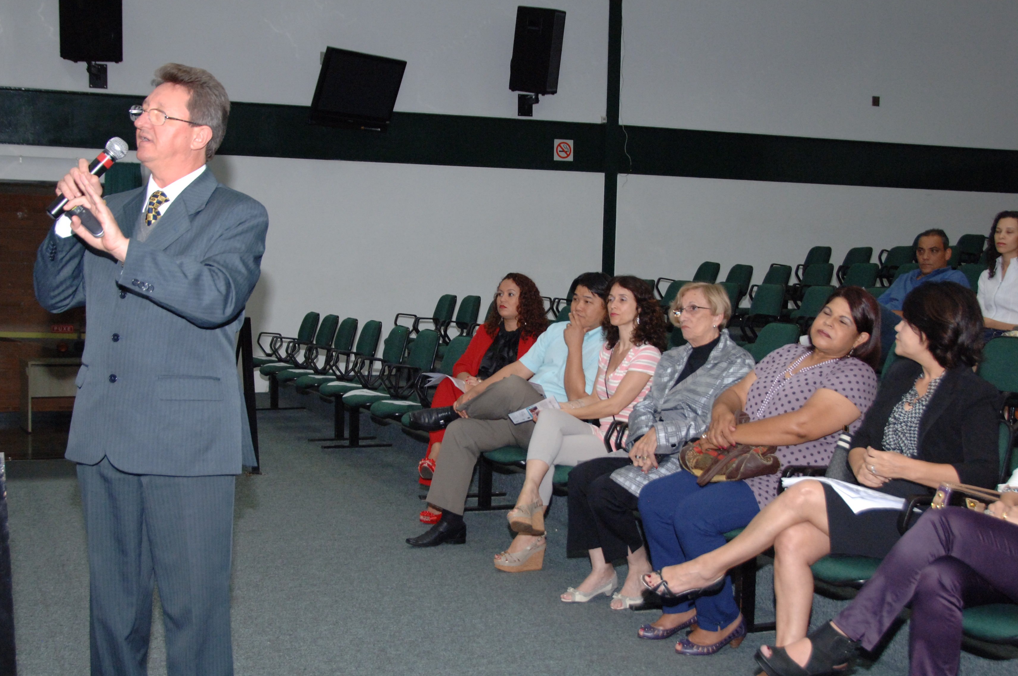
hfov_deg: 40.4
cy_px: 347
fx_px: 1384
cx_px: 515
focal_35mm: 49
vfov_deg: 27.5
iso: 800
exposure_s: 1/125
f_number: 4.5
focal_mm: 26
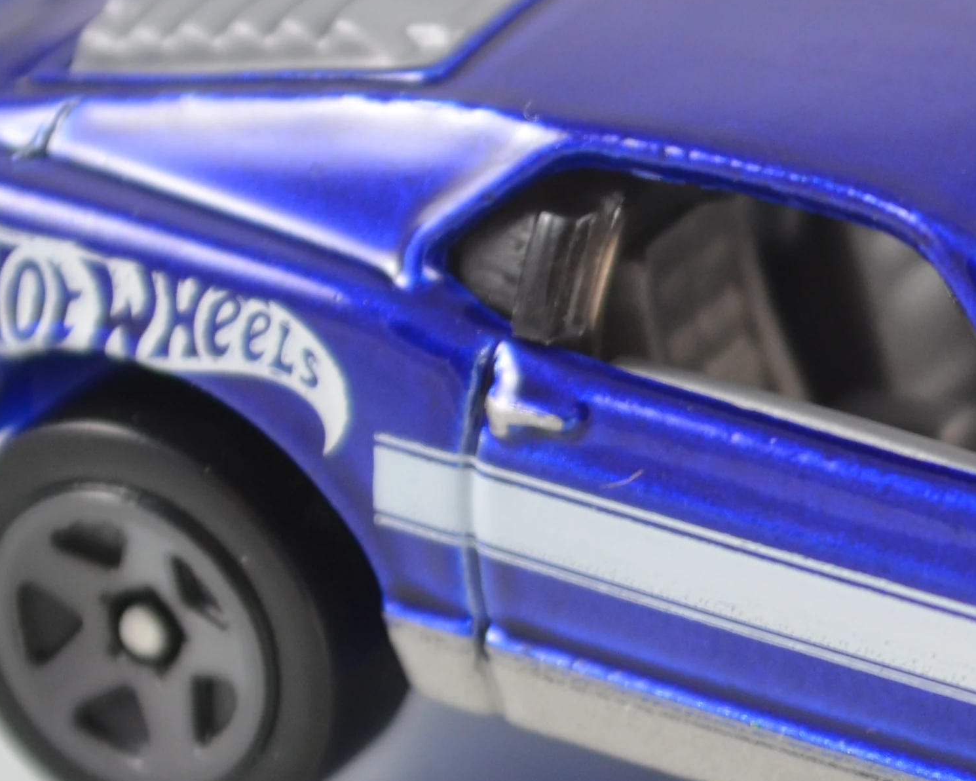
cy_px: 518
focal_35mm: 256
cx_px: 1072
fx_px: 7382
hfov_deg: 7.5
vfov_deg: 6.1
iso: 400
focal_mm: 55
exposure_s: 1/60
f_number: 5.6
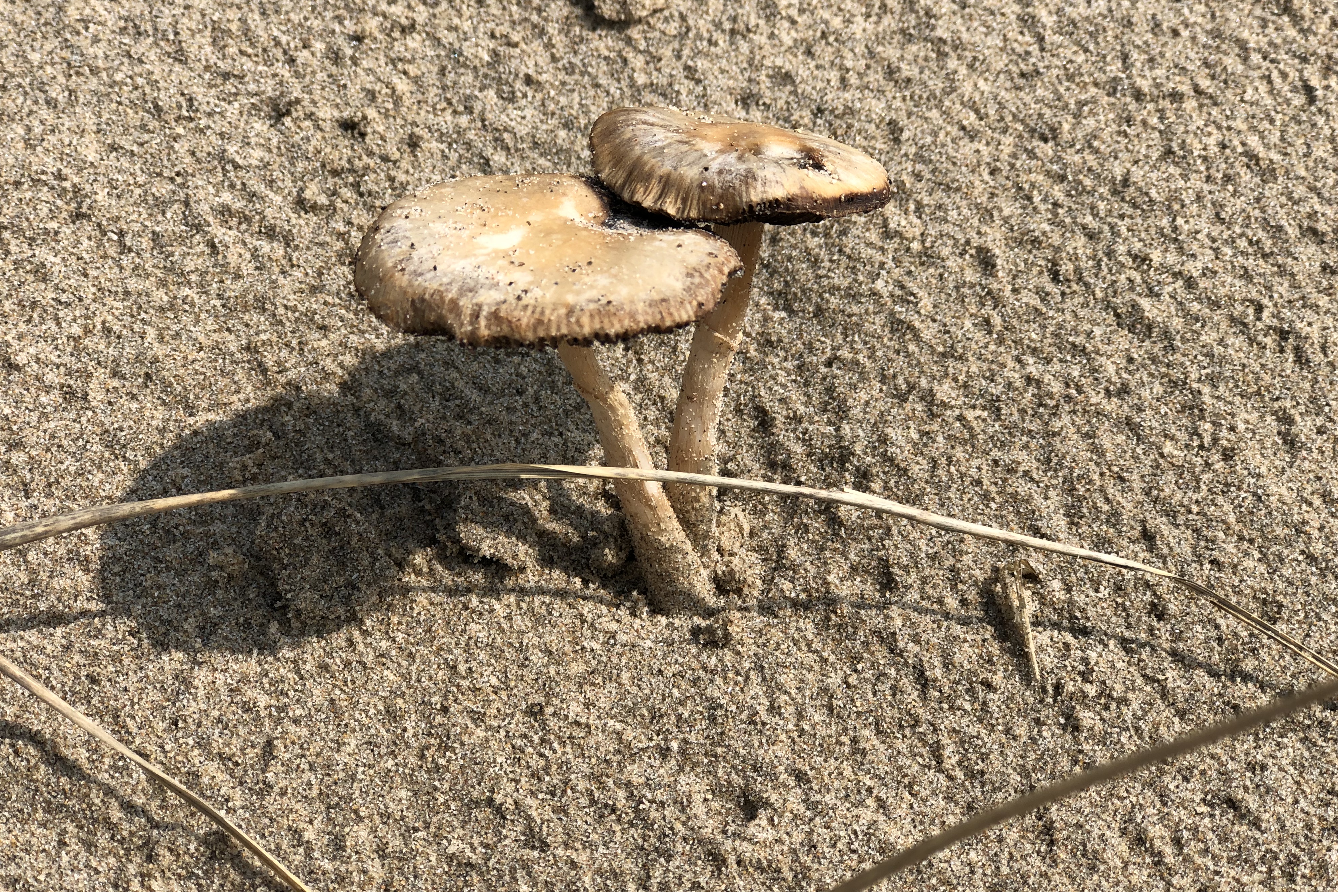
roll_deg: +0.3
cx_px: 668
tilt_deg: -23.3
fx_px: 2230
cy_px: 450
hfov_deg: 33.4
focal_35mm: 60
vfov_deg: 22.6
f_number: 2.8
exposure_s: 1/857
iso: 20
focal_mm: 6.6
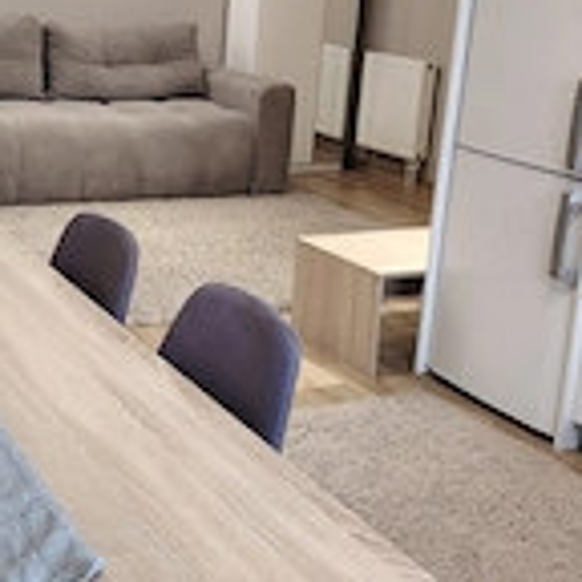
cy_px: 234
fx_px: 1122
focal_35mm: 59
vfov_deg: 29.0
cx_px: 174
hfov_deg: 28.8
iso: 672
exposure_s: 1/33.3
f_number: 1.75
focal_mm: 5.25
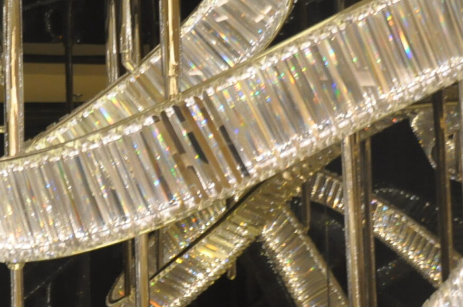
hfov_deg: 18.7
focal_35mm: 105
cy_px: 157
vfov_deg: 13.0
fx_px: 1349
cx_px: -41
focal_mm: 24
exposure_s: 1/20
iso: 1250
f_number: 7.1
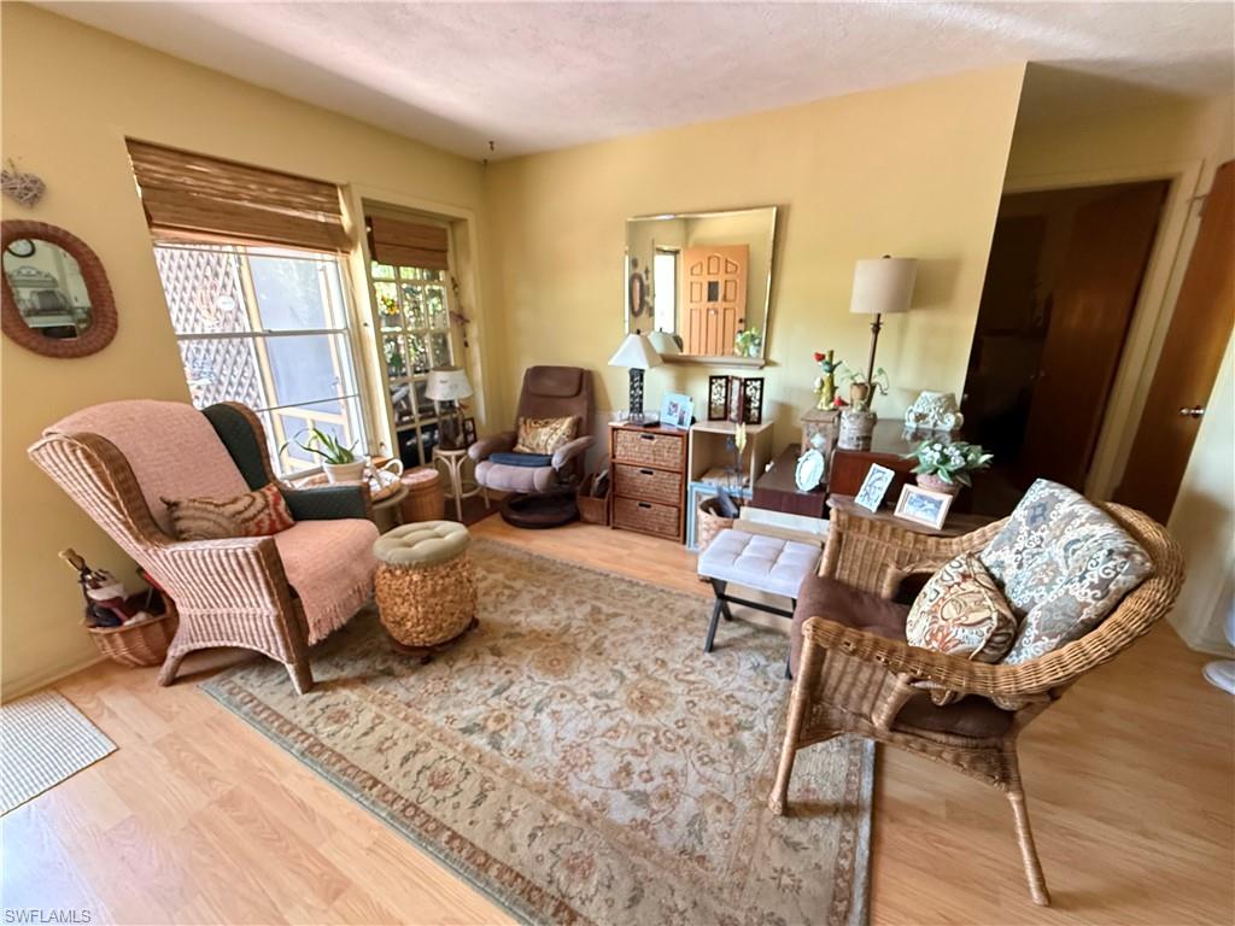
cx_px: 618
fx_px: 499
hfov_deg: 102.1
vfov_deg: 85.7
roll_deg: +0.7
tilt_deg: -17.3
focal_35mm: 14
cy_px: 463
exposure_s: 1/60
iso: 640
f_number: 2.2
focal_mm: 2.22
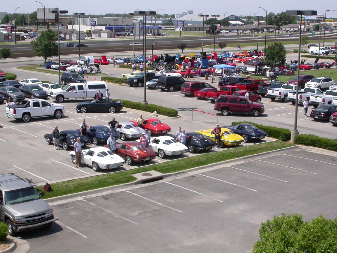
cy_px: 126
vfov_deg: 25.7
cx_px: 168
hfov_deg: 33.8
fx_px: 555
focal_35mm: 57
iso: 100
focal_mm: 11.8
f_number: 6.9
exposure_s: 1/426
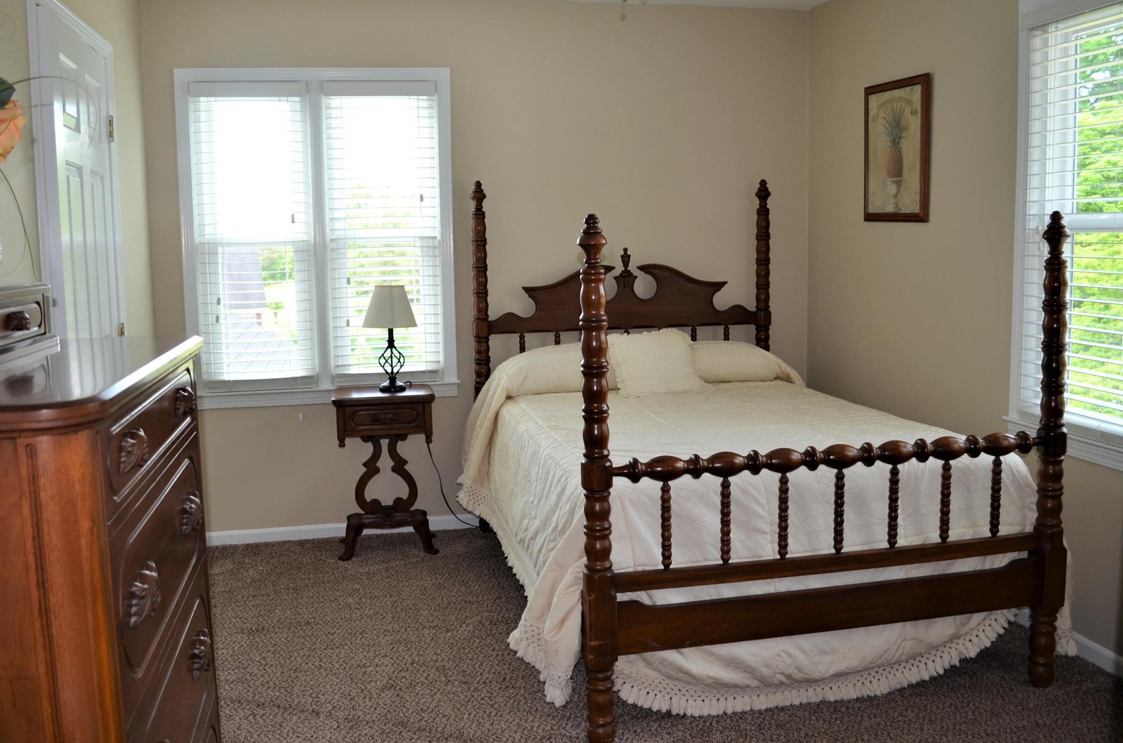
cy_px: 348
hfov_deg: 62.0
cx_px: 536
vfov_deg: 43.4
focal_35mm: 30
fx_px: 934
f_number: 3.5
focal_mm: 18
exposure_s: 1/125
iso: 400
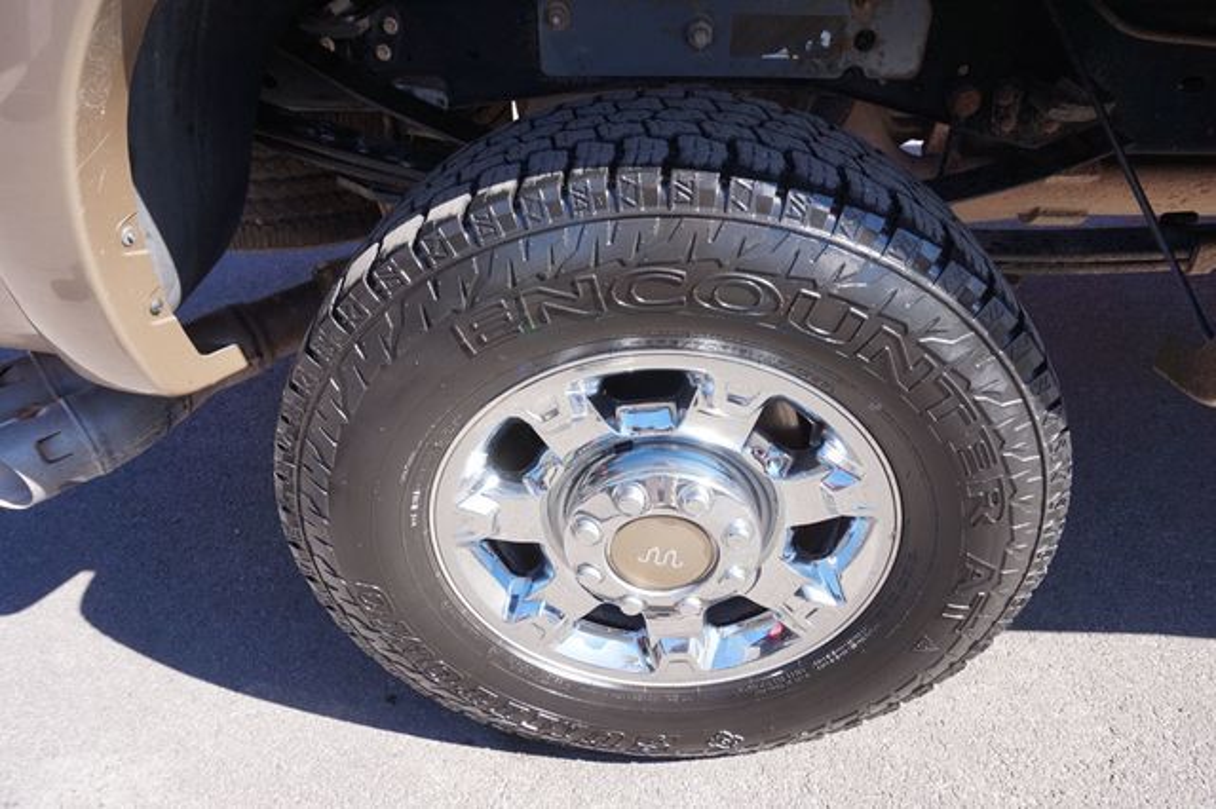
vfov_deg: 53.1
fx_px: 810
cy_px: 404
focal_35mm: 24
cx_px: 608
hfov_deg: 73.8
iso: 100
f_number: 6.3
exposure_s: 1/80
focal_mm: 16
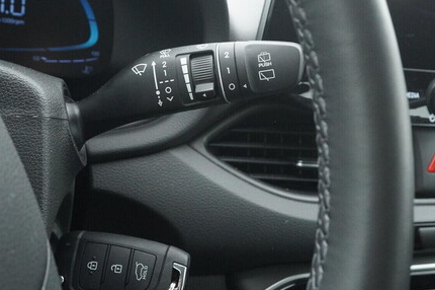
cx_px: 218
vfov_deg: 29.1
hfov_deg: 42.8
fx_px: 555
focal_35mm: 46
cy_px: 112
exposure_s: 1/160
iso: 6400
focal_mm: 24
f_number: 6.3
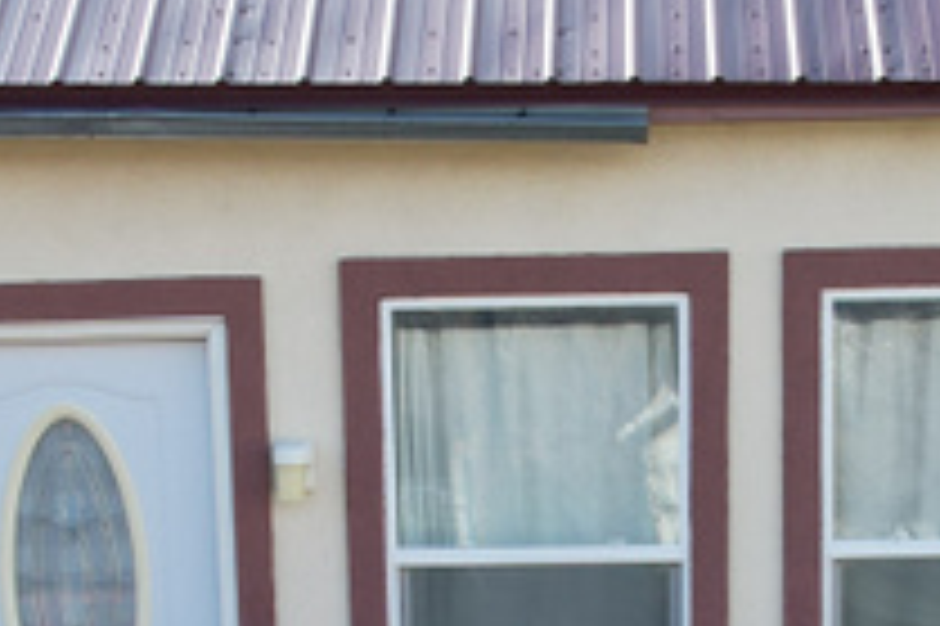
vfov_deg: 12.1
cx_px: 598
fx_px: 2818
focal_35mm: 108
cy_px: 916
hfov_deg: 18.9
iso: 120
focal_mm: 8.38
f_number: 2.8
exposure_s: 1/640
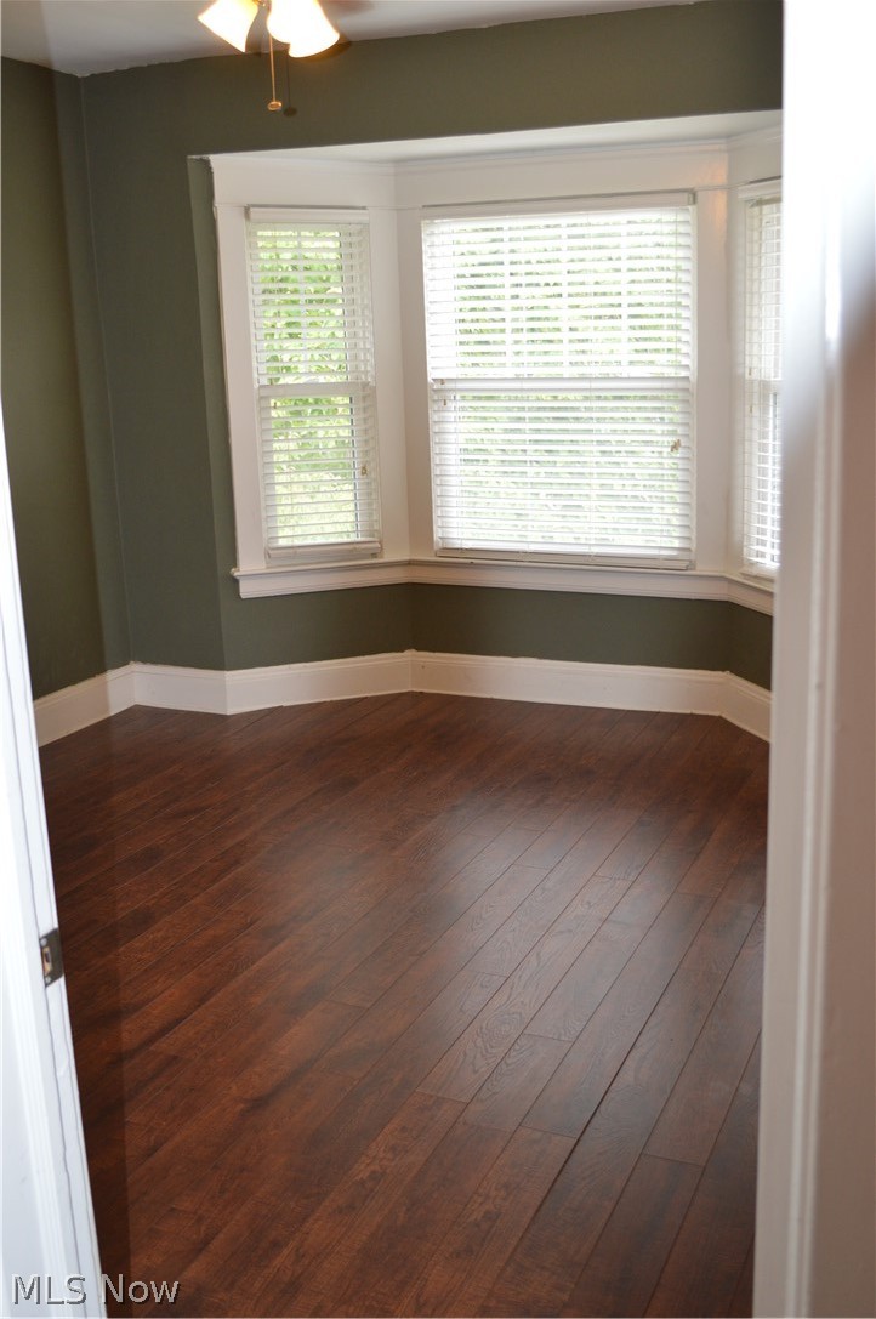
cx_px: 438
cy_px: 660
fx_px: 1317
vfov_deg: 53.2
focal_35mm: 36
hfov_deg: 36.8
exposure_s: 1/60
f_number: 4
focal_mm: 24
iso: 560
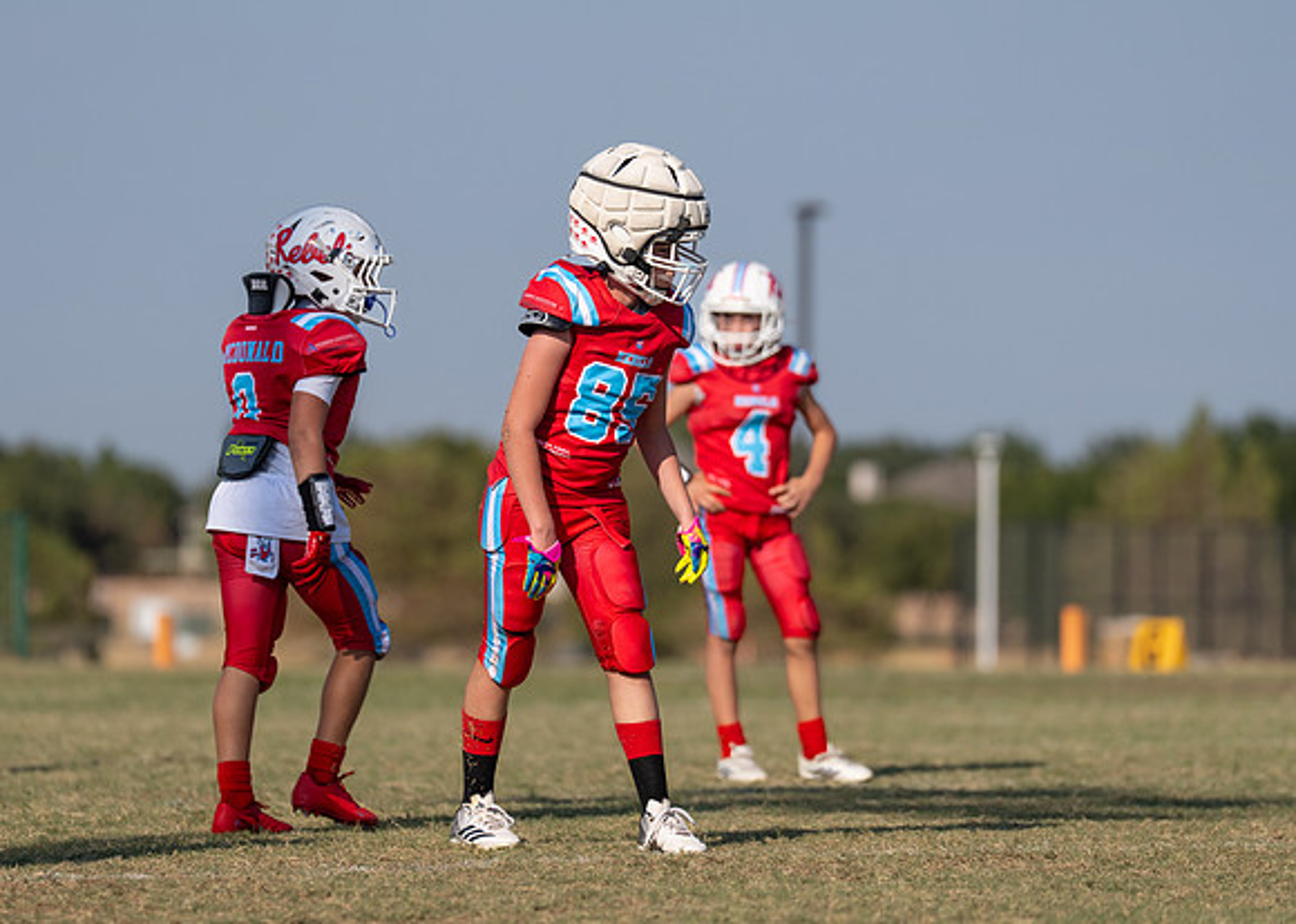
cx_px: 618
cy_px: 450
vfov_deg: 4.9
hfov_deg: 6.9
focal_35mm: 293
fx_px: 10779
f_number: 3.2
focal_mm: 200
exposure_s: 1/3200
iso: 100
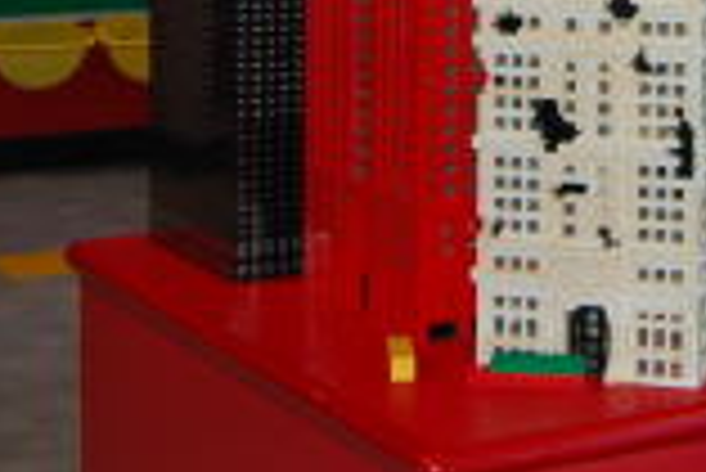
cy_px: -243
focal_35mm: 110
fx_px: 2159
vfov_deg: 11.9
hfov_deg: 18.0
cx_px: 742
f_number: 3.5
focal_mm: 18
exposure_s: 1/60
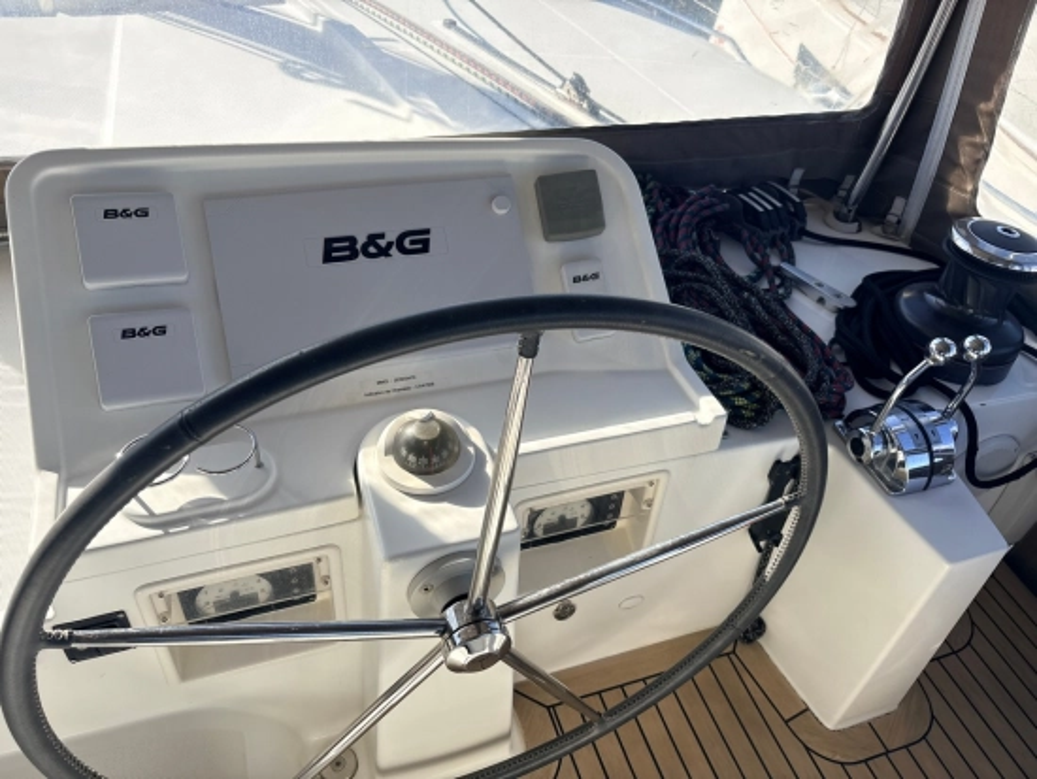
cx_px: 518
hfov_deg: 67.3
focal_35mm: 26
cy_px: 390
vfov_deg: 53.1
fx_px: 779
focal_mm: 5.96
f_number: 1.6
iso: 50
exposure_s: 1/1799
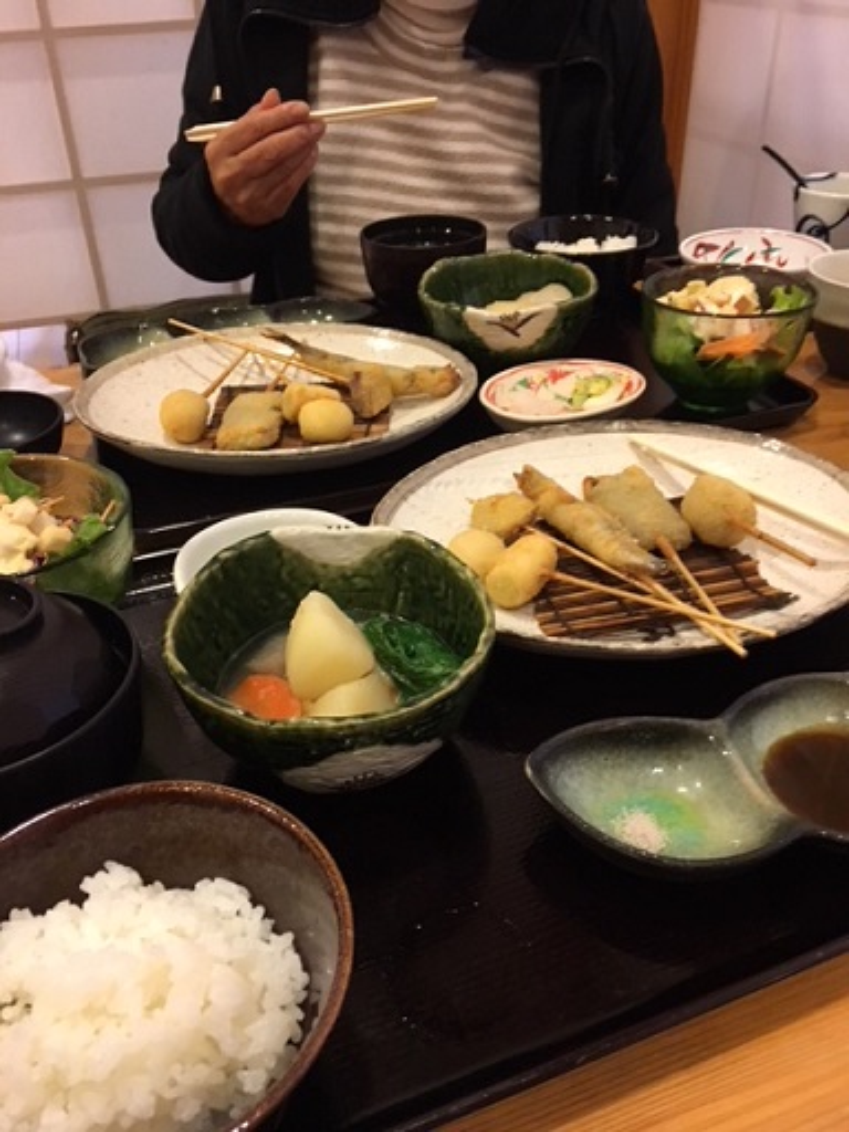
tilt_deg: -35.0
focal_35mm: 29
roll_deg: +3.3
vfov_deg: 61.7
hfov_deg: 48.2
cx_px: 424
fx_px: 948
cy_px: 566
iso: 200
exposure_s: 1/20
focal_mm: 4.15
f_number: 2.2
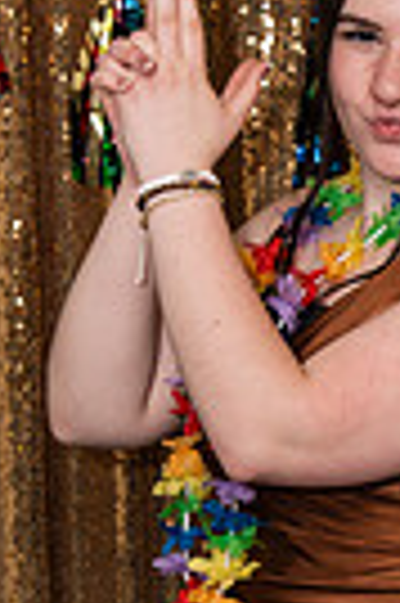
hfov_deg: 8.3
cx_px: 571
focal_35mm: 161
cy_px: 284
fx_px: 2690
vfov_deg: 12.8
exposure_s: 1/250
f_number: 4
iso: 400
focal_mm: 48
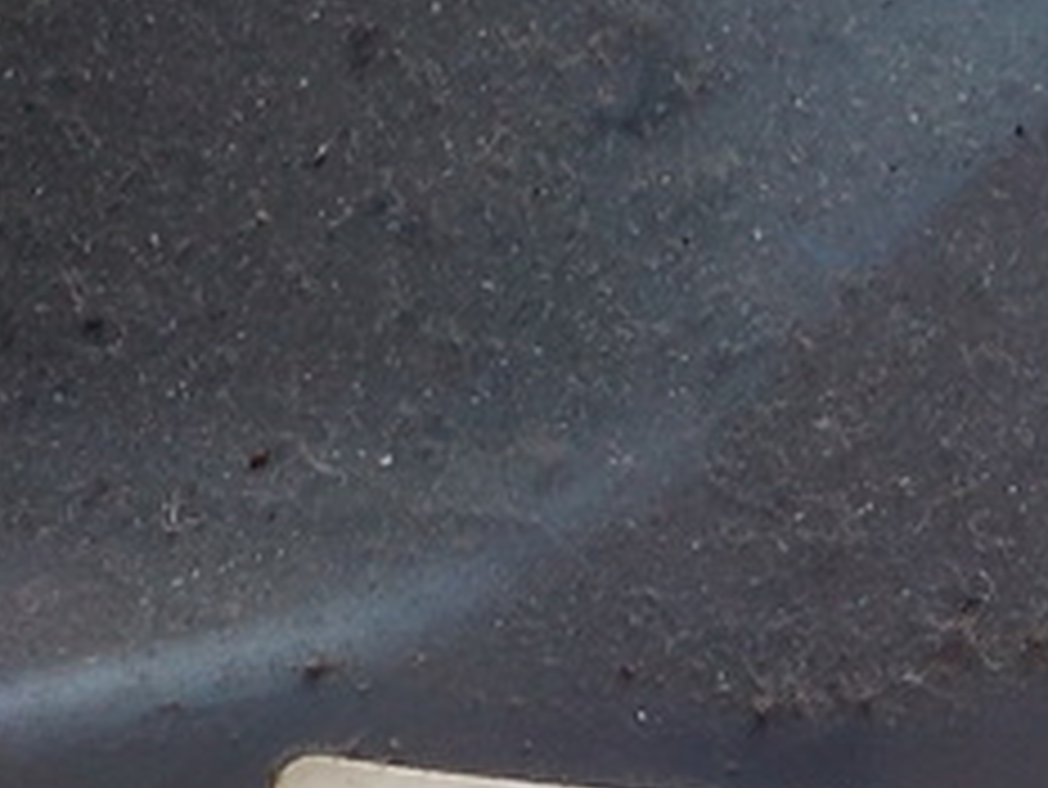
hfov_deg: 12.2
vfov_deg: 9.2
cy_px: 991
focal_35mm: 159
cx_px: 1174
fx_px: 4816
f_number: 4.7
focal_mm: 7.9
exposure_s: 1/30
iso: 160
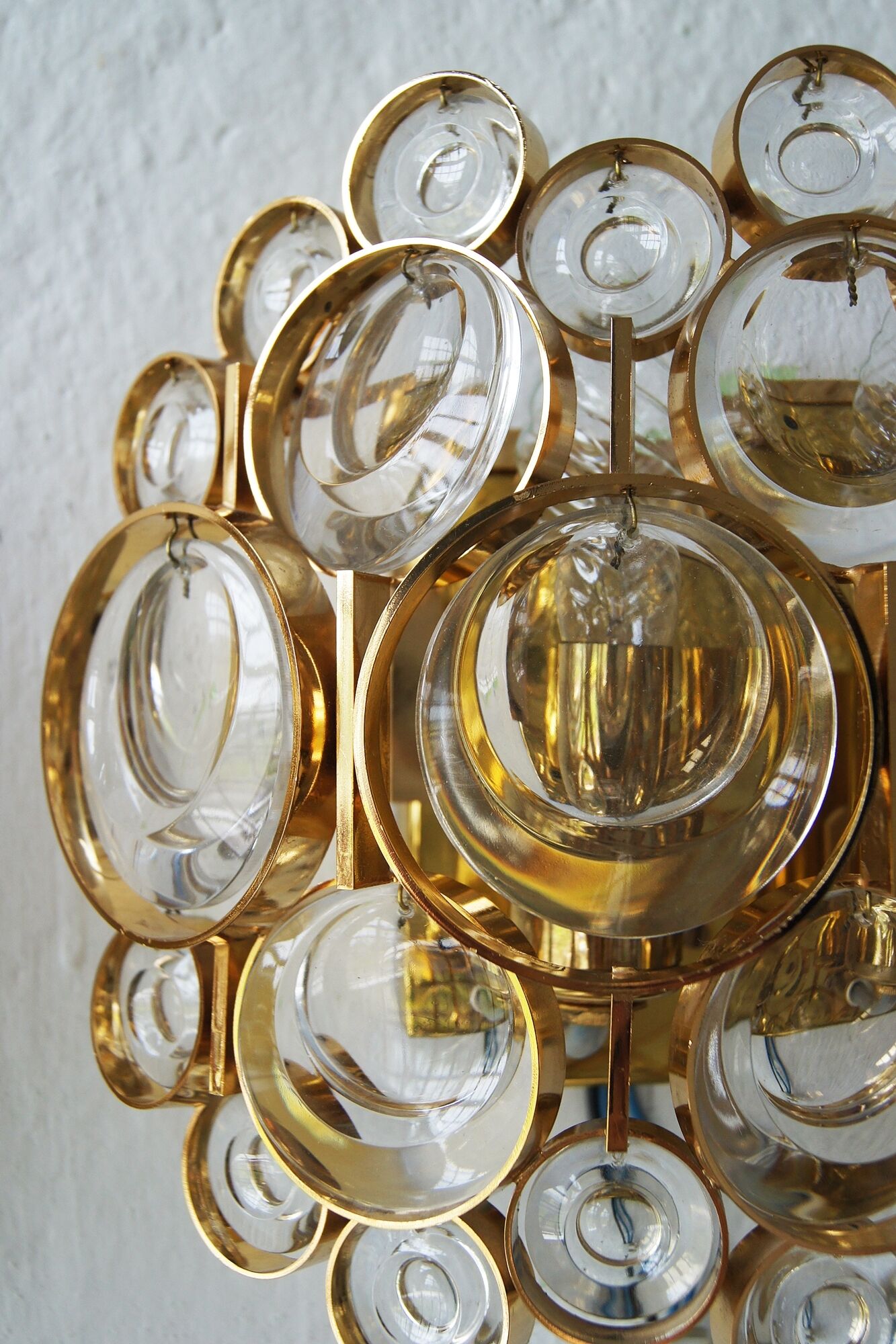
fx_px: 1456
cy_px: 672
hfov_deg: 34.2
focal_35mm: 39
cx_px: 448
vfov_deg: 49.6
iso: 400
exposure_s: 1/250
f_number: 5.6
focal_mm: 26
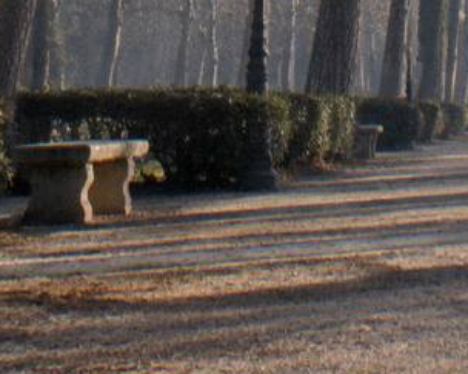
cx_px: 802
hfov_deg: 17.9
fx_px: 1232
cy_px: -211
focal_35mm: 89
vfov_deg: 15.7
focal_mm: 24
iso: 320
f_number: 8
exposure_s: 1/160
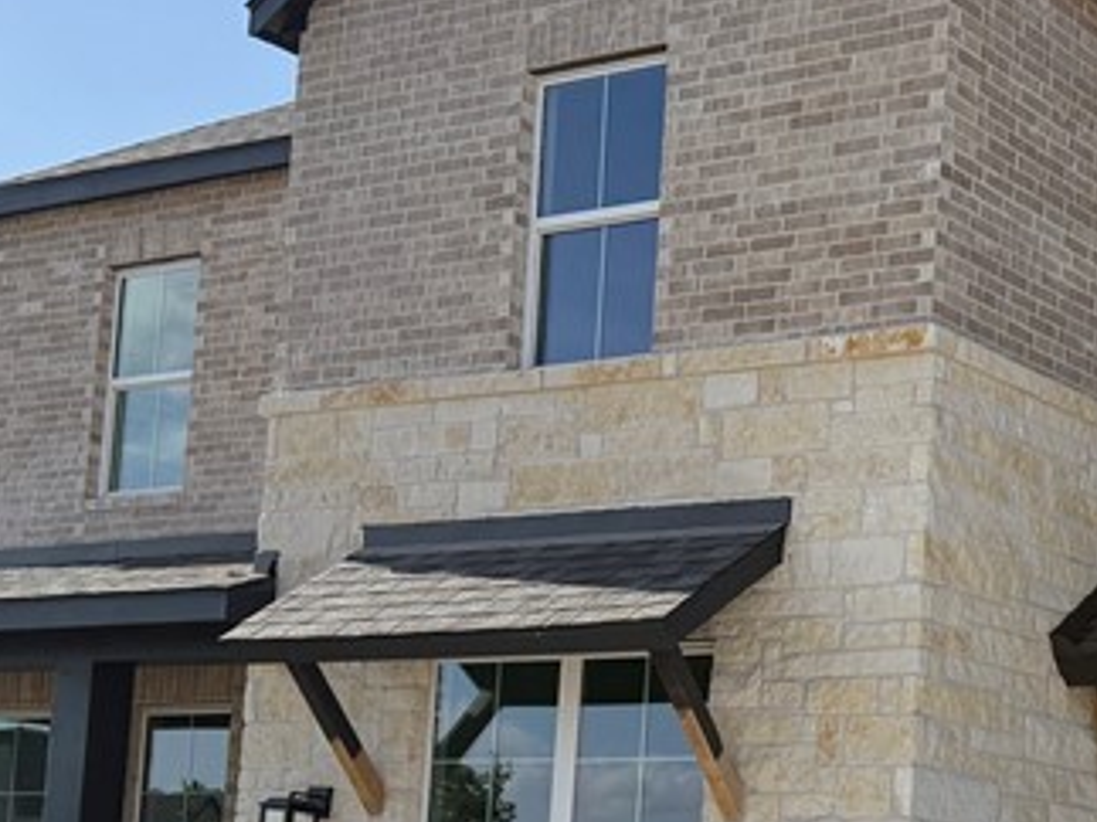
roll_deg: -2.6
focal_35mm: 76
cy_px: 729
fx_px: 2408
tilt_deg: +5.6
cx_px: 1117
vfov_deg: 19.1
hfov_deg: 24.4
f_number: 1.78
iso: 100
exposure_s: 1/6711
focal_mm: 6.76
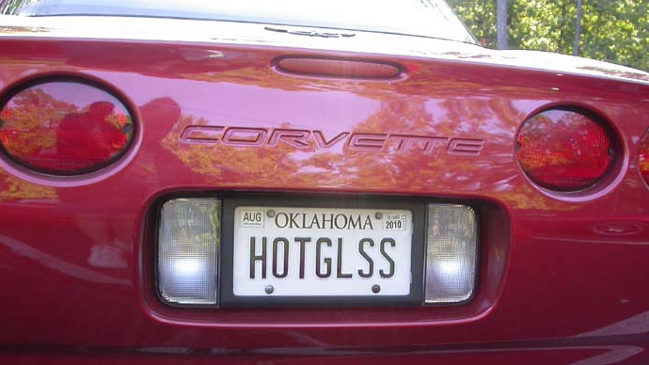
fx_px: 826
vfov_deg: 24.8
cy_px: 233
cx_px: 329
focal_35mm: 48
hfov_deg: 42.9
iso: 100
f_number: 3
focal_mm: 7.85
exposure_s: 1/62.9
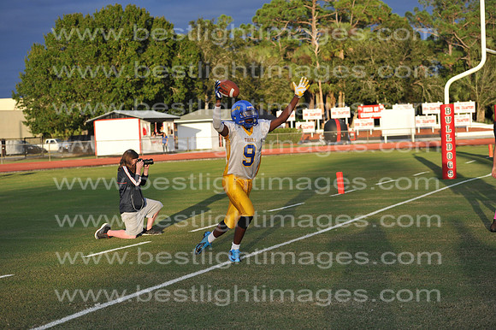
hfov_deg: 28.9
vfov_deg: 19.4
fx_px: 964
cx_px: 248
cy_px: 165
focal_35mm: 70
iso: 800
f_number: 3.5
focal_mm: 70
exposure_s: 1/3200
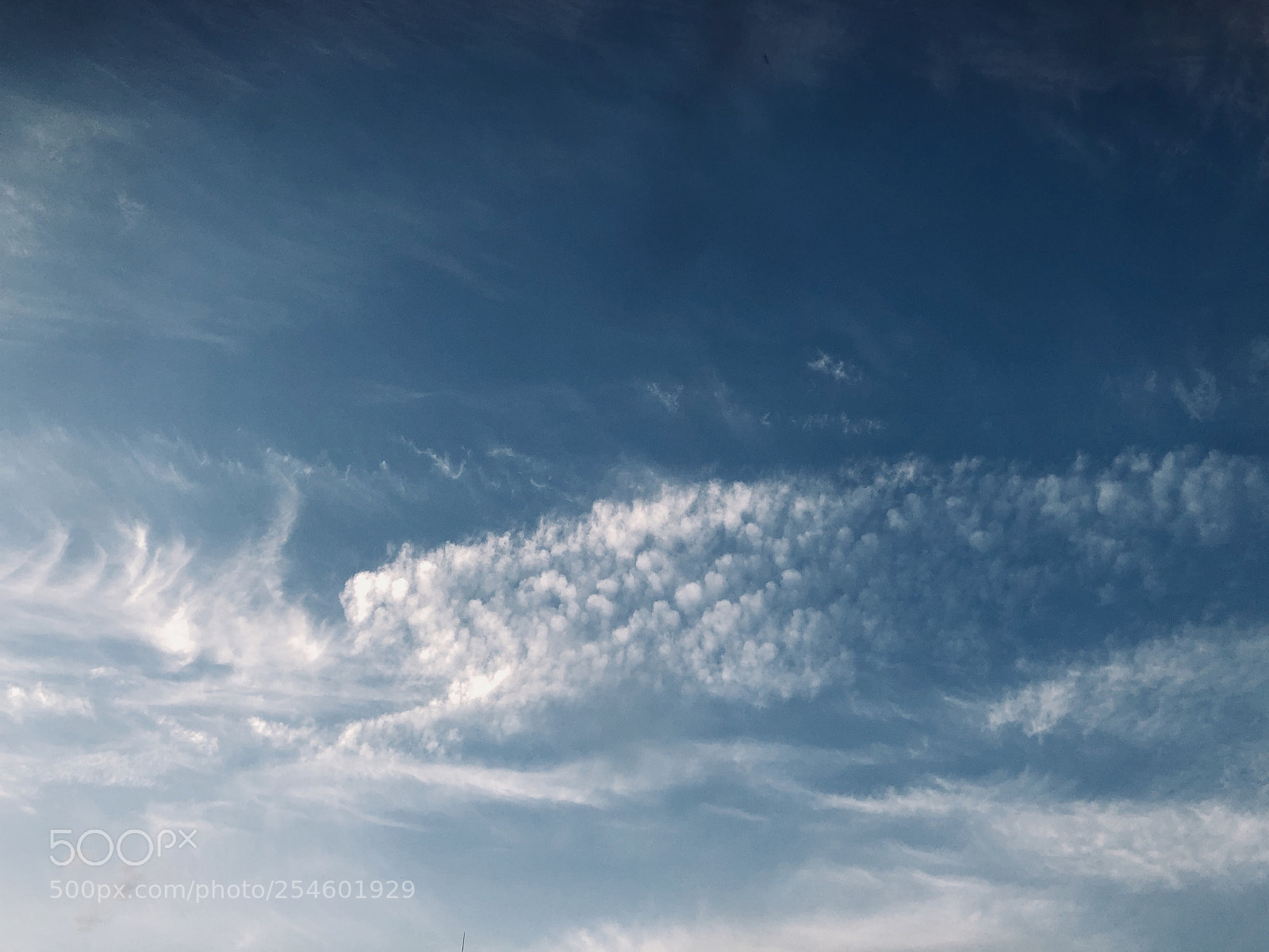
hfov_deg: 63.4
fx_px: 1026
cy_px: 476
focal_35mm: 28
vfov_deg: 49.7
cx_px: 634
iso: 25
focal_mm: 4
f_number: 1.8
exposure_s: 1/120
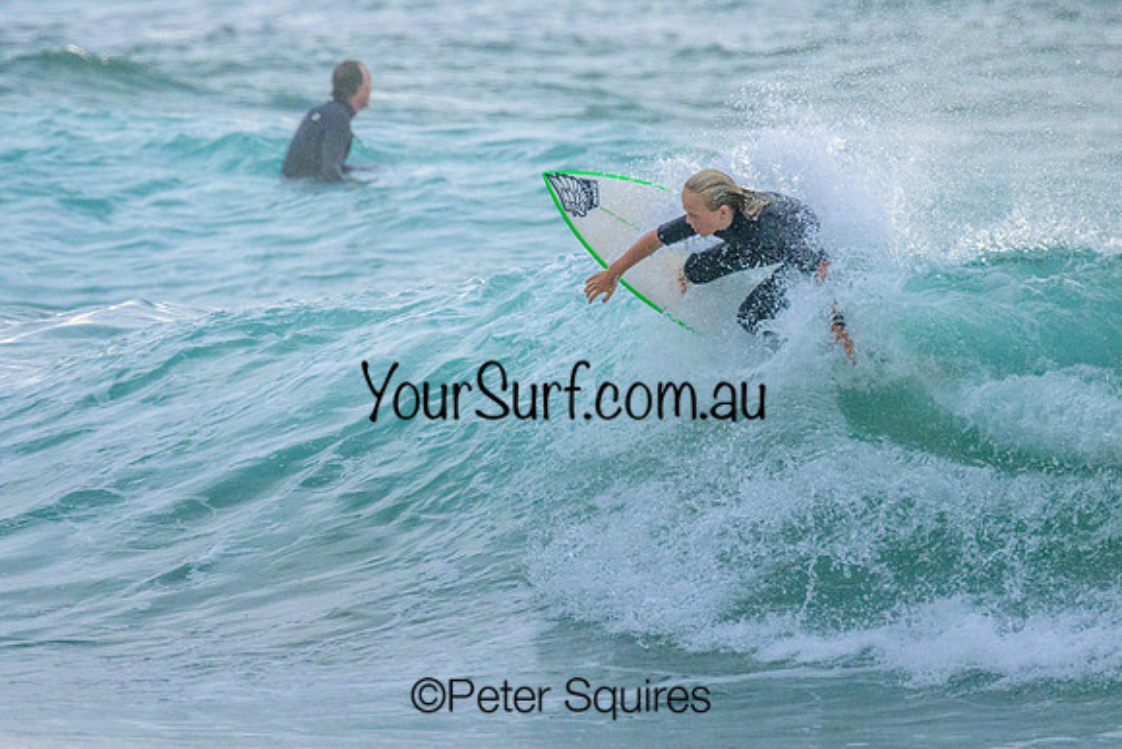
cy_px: 243
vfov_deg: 1.3
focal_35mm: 1101
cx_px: 439
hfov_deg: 1.9
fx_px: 34310
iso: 3600
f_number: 11
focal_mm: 800
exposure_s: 1/2000
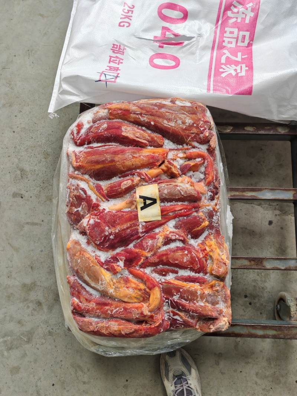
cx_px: 148
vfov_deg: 65.3
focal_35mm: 27
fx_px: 309
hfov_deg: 51.3
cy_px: 198
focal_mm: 5.52
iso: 50
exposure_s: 1/110
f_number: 1.9
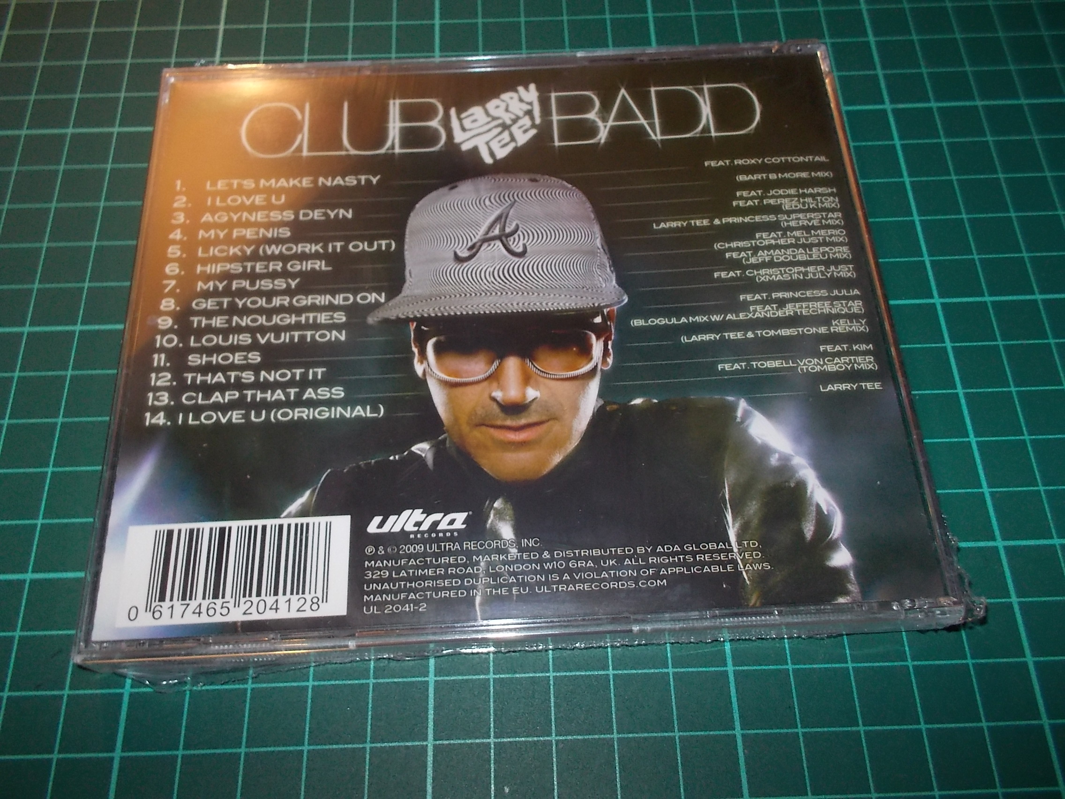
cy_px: 400
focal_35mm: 29
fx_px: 892
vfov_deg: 48.2
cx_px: 532
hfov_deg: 61.7
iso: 200
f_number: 3.3
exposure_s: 1/30
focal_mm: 4.1
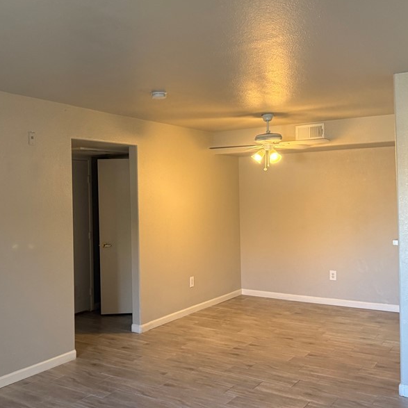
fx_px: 493
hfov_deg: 44.5
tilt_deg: +3.1
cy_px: 197
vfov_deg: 44.9
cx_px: 149
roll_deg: +0.0
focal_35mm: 37
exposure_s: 1/120
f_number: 1.78
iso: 250
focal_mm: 6.76
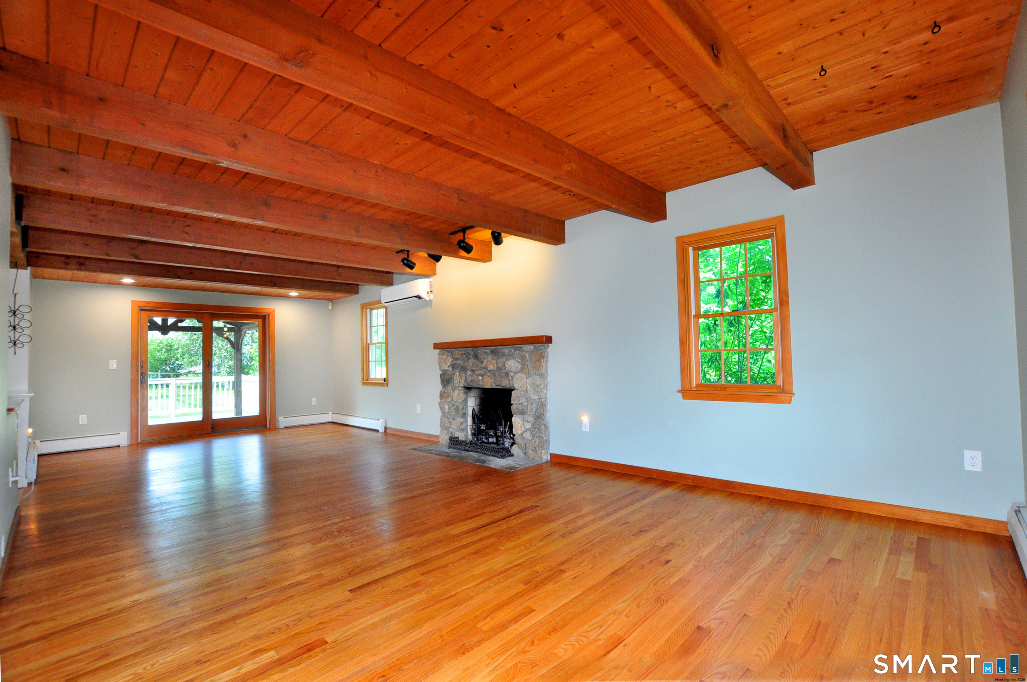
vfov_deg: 77.2
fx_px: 427
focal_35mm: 15
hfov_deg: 100.5
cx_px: 514
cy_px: 341
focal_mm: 10
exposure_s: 1/60
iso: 1000
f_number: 5
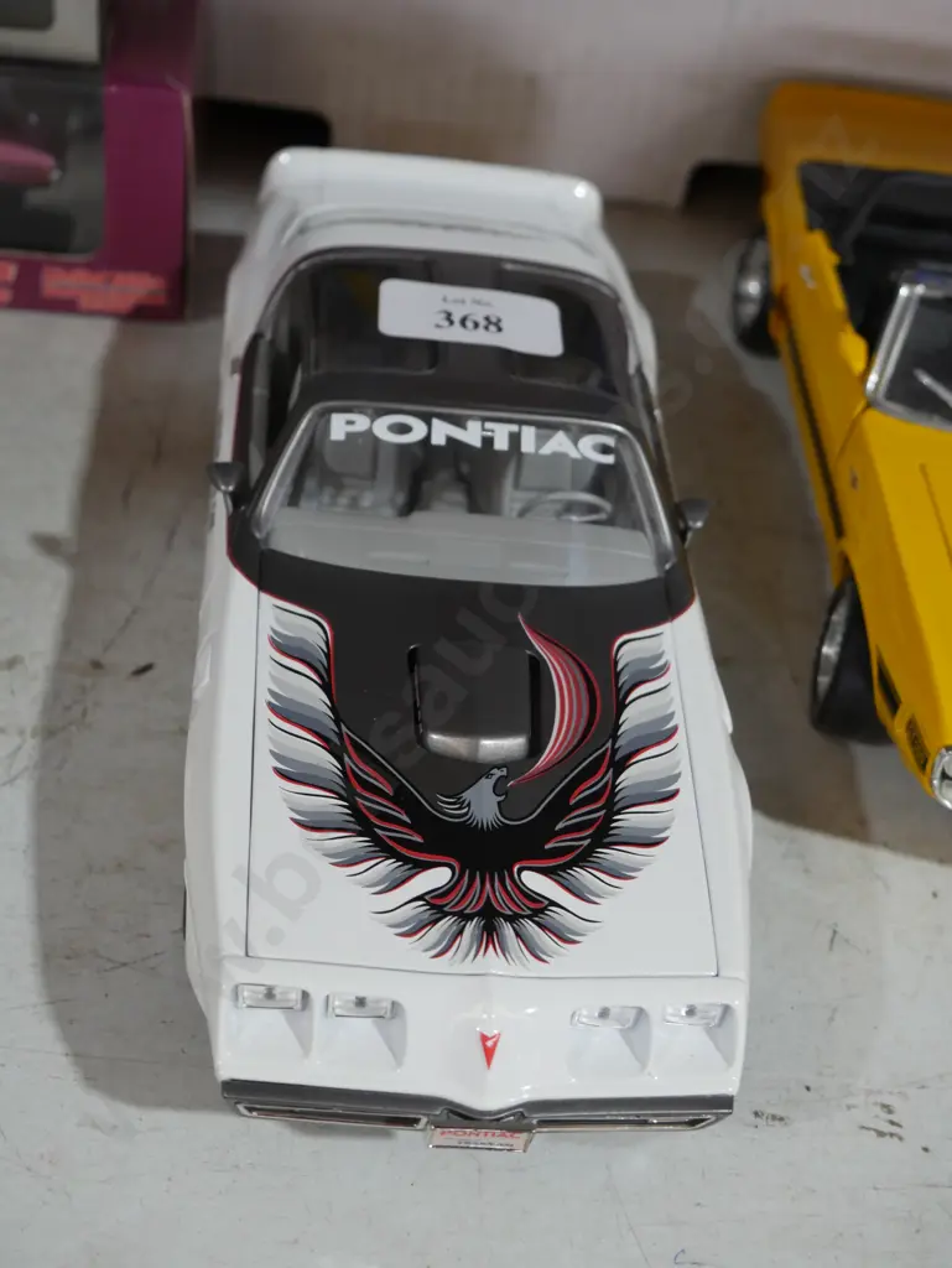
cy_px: 634
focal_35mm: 48
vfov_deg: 39.6
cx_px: 476
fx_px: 1759
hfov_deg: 30.3
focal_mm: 24
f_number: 5.2
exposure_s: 1/60
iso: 640
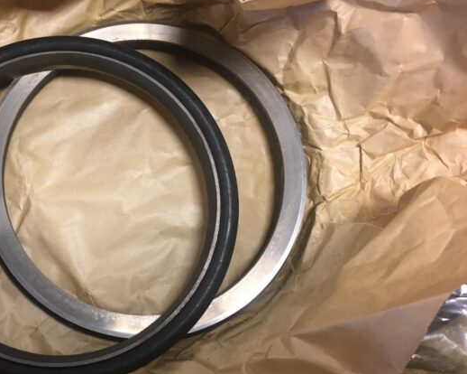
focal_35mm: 42
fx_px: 580
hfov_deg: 42.7
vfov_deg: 35.7
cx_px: 128
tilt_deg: -77.6
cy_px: 188
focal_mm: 4.15
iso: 100
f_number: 2.2
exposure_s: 1/33
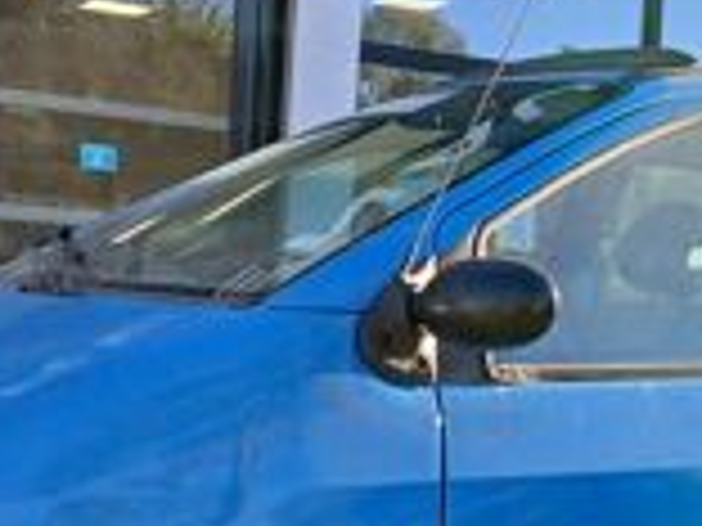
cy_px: 310
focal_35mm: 80
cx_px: 454
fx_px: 1622
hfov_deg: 24.3
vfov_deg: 18.4
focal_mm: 3.98
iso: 25
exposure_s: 1/100
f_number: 1.8
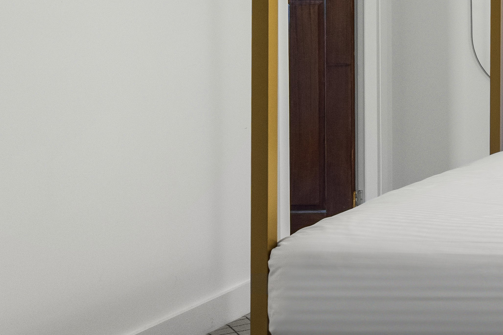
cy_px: 3
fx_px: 964
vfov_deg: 19.2
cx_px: 836
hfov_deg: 21.9
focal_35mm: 69
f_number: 5.6
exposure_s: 1/10
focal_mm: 20.3
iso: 800
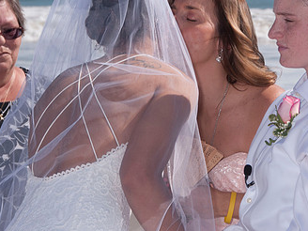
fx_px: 2038
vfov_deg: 6.5
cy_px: 91
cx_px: 201
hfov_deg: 8.6
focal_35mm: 229
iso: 100
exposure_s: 1/250
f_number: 13
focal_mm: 90
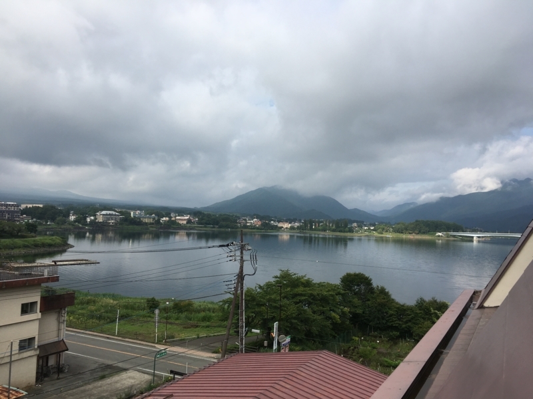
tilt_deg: +2.2
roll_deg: -2.0
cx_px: 266
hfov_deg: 61.7
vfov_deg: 48.2
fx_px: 447
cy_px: 200
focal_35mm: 29
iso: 25
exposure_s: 1/1425
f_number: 2.2
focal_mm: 4.15
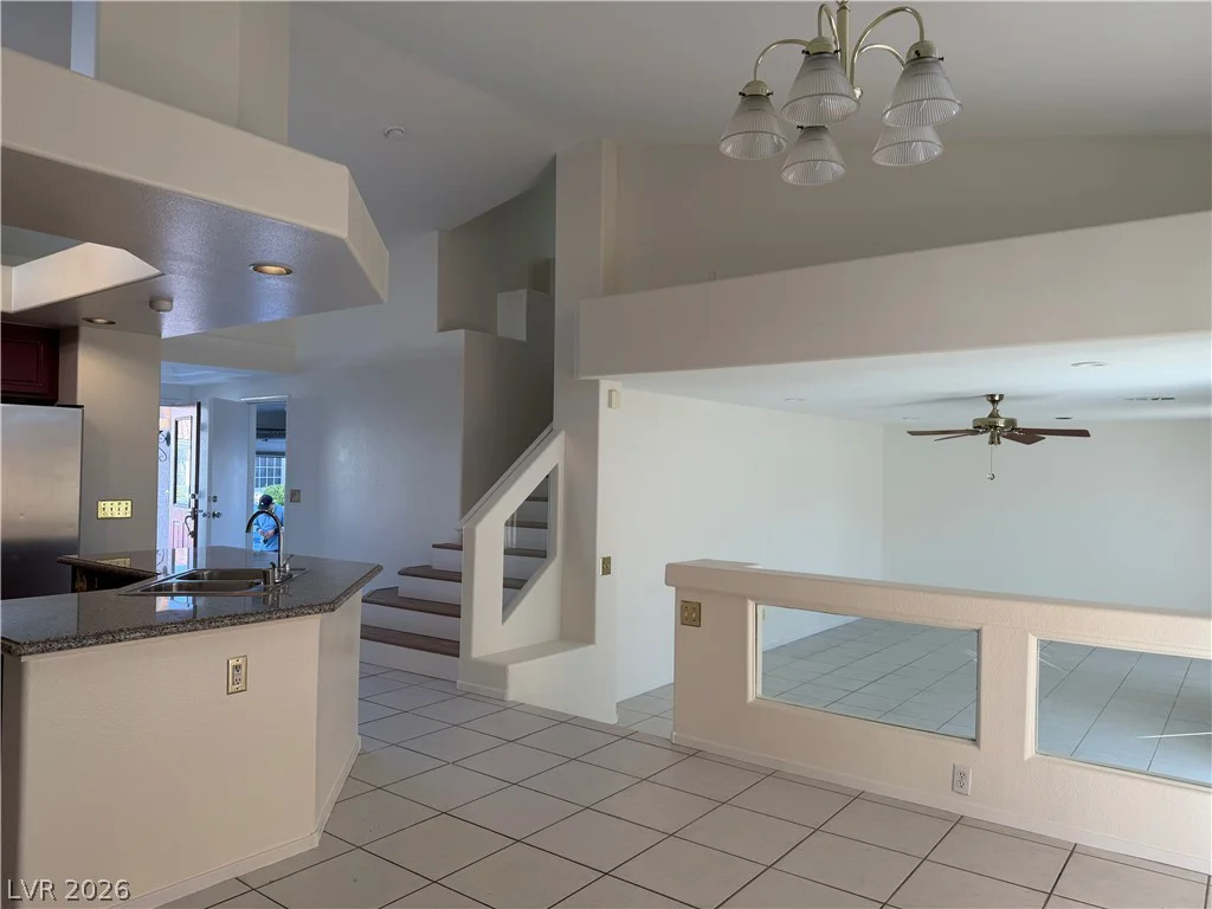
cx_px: 606
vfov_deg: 56.8
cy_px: 454
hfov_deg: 71.6
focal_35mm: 24
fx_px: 840
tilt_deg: +1.0
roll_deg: -2.1
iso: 80
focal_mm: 6.76
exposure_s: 1/192
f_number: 1.78
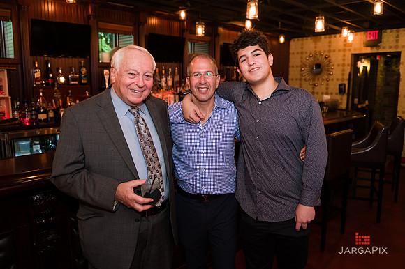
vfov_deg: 45.7
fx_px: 320
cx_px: 203
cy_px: 128
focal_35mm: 28
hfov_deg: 64.7
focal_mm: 27
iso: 1250
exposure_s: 1/200
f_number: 4
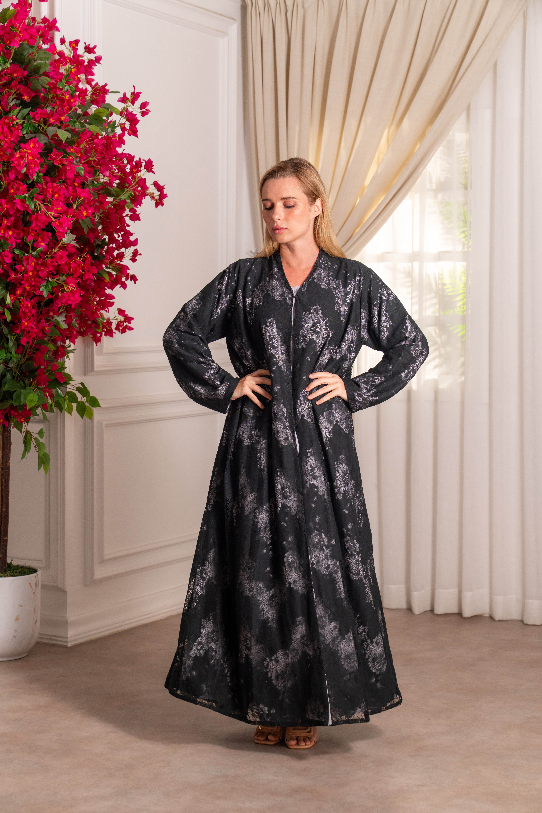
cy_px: 406
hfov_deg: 19.5
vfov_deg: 28.8
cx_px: 271
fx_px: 1580
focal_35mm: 70
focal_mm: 70
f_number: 5.6
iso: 500
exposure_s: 1/160
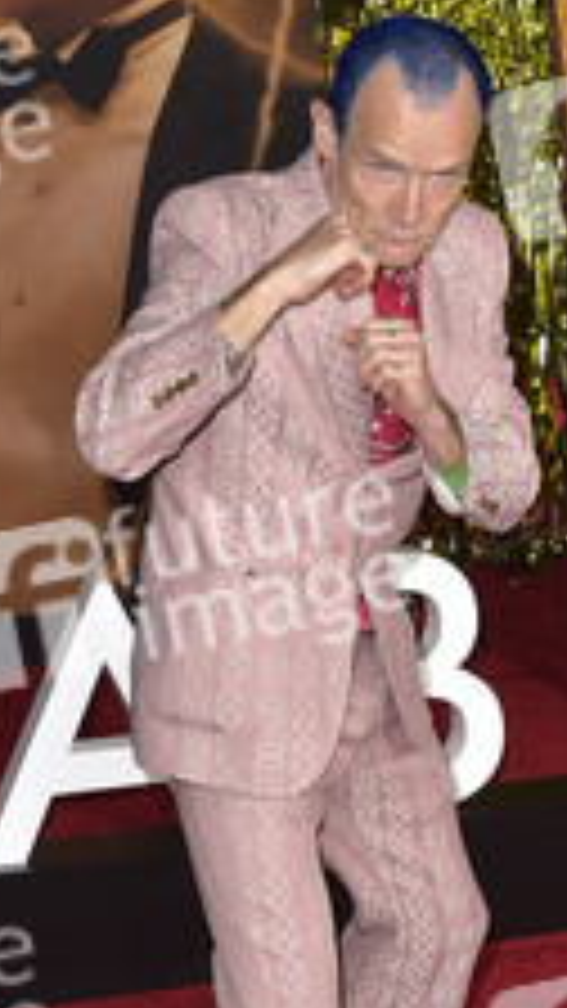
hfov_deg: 13.4
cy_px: 810
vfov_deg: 23.3
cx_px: 313
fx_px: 2406
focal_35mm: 90
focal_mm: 48
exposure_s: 1/250
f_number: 6.3
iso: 800
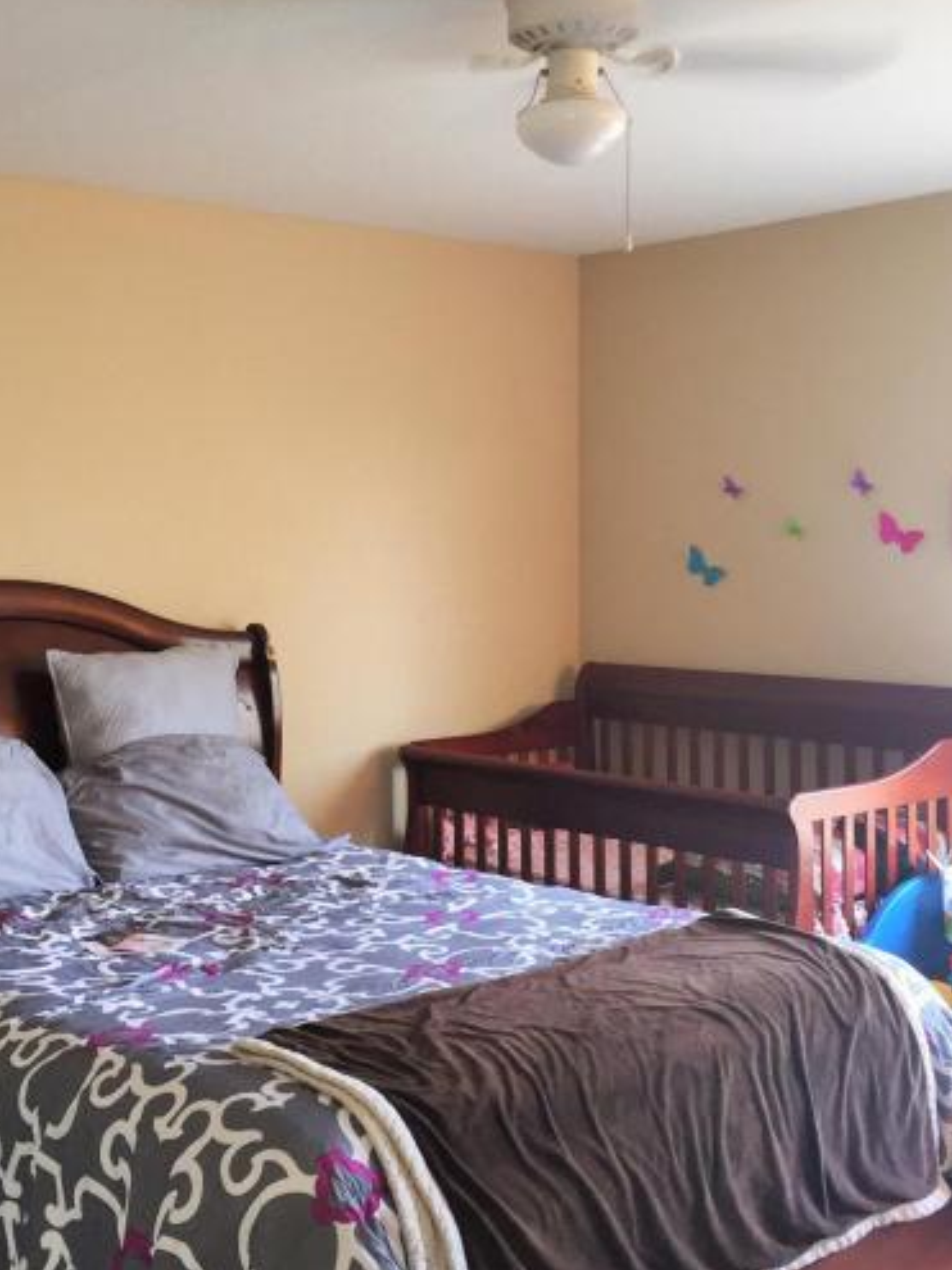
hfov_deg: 31.9
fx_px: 1651
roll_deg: +0.8
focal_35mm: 45
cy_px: 582
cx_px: 308
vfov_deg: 42.1
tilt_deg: -1.3
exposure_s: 1/30
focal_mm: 4.15
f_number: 2.2
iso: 80
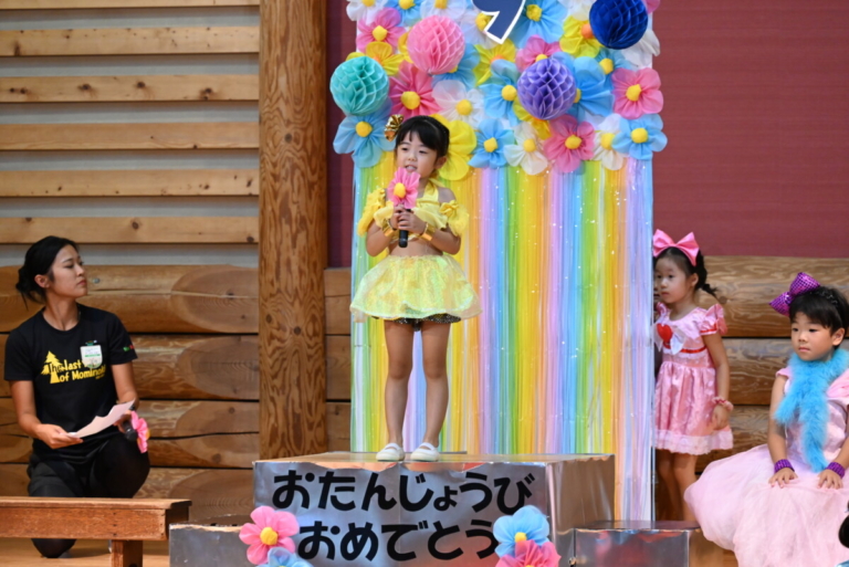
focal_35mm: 200
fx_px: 4719
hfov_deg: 10.3
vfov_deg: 6.9
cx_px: 424
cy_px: 284
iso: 3200
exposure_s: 1/160
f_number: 6.3
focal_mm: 200
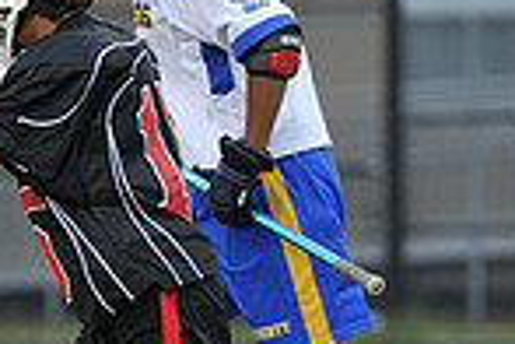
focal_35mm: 1186
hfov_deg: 1.7
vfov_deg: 1.2
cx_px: -361
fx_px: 16965
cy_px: 260
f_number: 5
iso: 1250
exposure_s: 1/400
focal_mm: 300
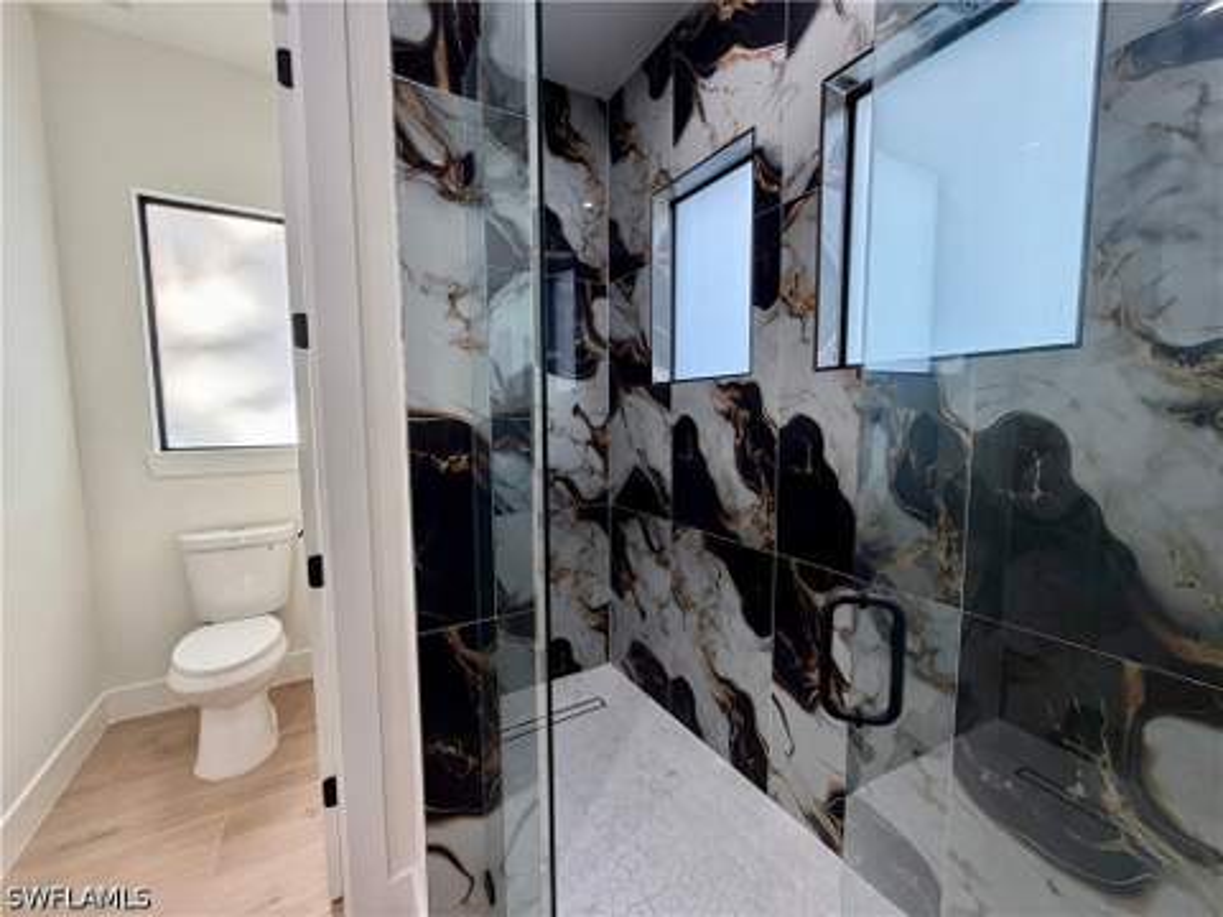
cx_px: 612
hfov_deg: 102.1
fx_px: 495
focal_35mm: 14
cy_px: 458
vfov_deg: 85.7
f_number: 2.2
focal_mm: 2.22
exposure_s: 1/120
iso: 320
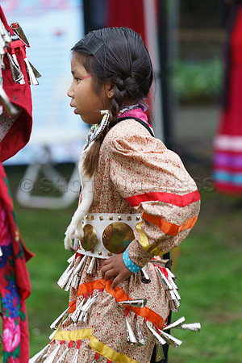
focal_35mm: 164
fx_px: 1654
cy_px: 182
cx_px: 121
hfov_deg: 8.4
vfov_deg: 12.5
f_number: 4
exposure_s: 1/250
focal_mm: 164
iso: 200
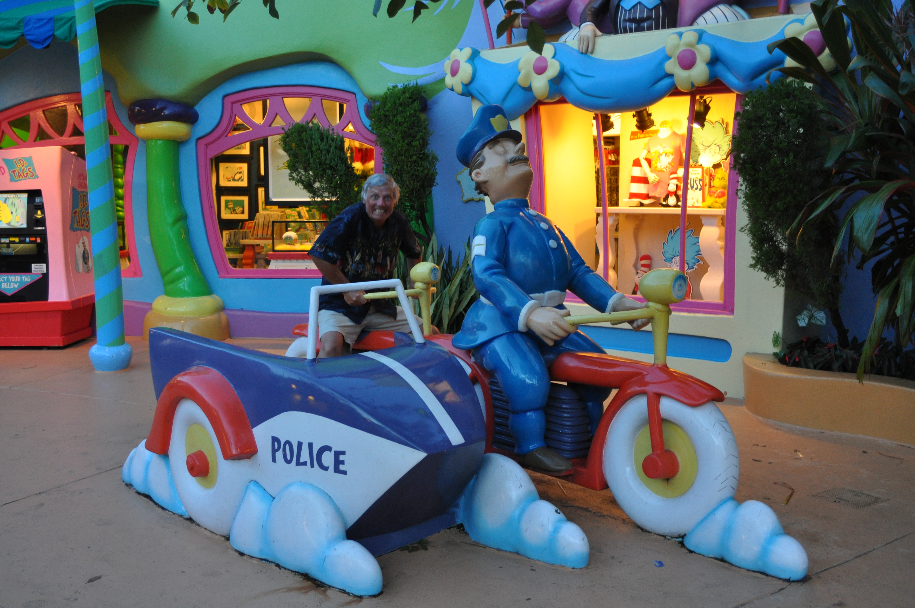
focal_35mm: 36
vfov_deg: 36.8
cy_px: 304
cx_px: 458
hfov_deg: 53.2
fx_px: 914
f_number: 3.5
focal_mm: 24
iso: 800
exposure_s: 1/50
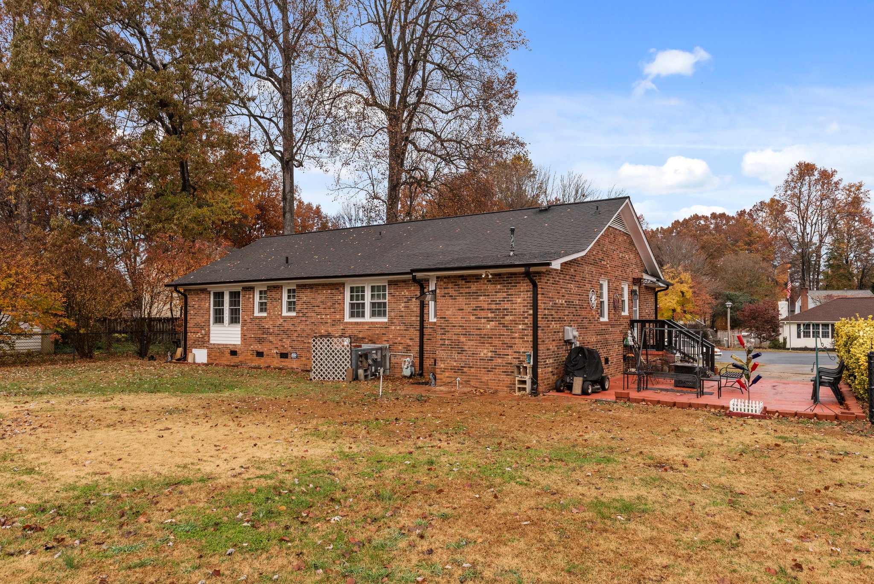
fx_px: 583
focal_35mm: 24
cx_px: 437
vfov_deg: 53.2
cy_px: 292
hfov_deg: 73.7
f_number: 8
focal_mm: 24
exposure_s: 1/1000
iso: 500
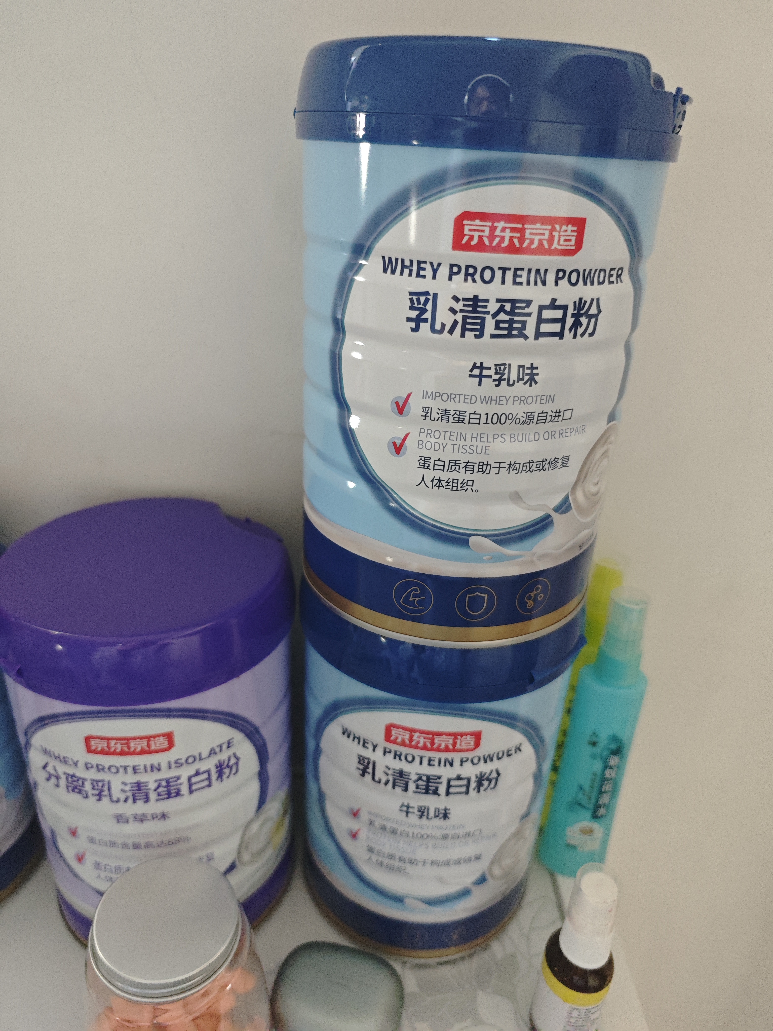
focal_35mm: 23
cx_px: 386
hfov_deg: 58.9
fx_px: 685
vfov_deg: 73.9
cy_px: 516
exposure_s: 1/400
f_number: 1.42
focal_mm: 6.68
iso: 4000
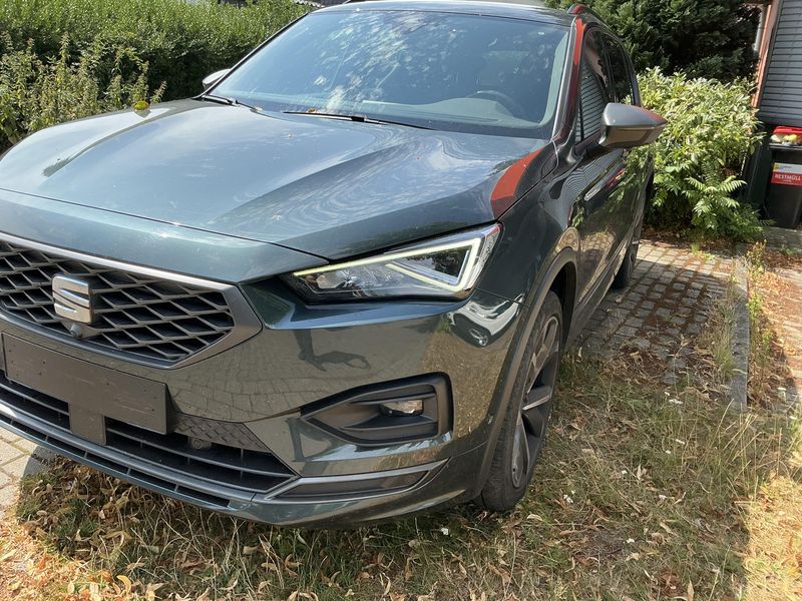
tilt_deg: -17.0
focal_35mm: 28
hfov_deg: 63.4
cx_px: 401
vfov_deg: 49.7
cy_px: 300
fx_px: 649
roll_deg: -4.8
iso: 25
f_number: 1.8
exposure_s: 1/700
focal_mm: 3
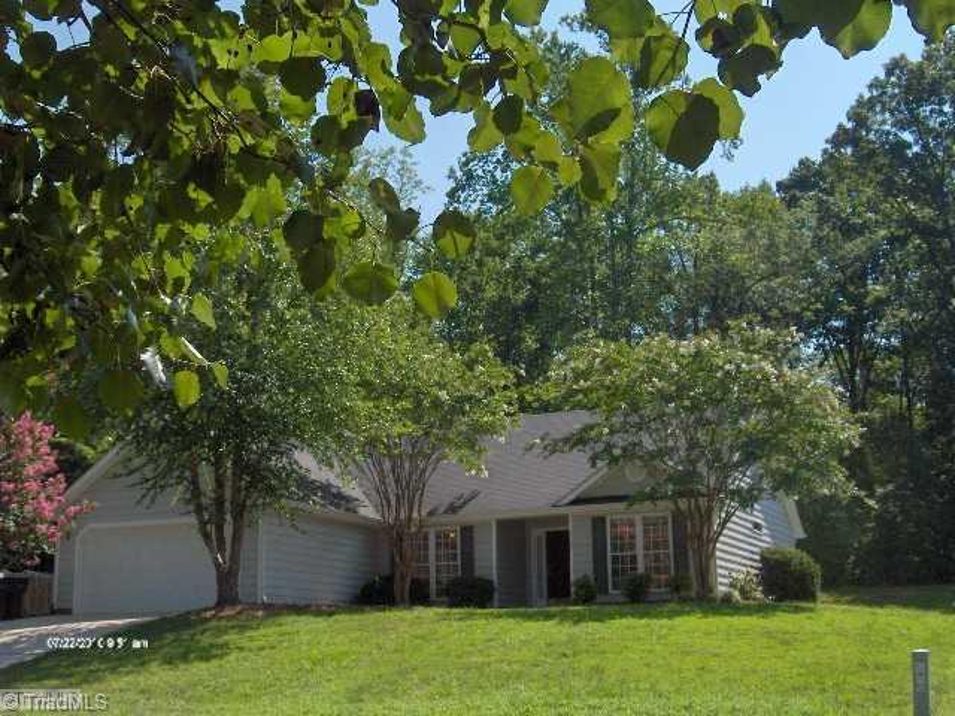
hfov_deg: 42.9
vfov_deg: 32.9
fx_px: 1214
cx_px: 478
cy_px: 358
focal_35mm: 44
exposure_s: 1/699
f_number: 5
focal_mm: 9
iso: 100
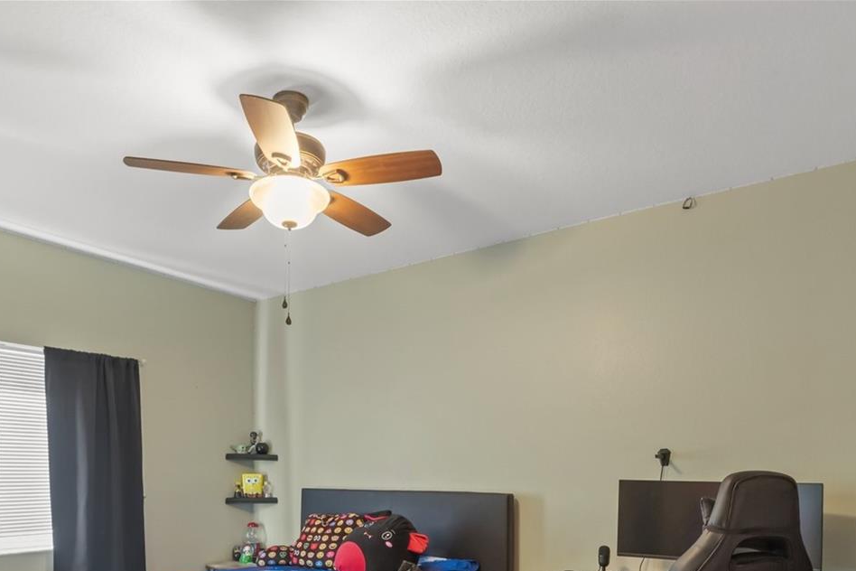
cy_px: 481
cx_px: 393
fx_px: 662
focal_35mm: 28
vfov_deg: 43.7
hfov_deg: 65.7
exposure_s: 1/5
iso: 400
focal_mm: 11
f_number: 7.1
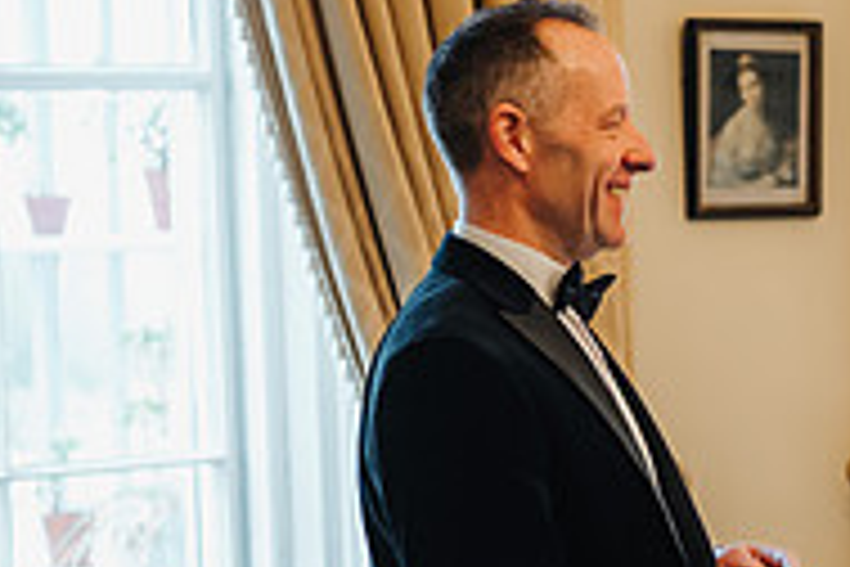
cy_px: 408
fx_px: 2786
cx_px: 1048
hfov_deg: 16.6
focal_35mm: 118
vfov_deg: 11.6
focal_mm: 35
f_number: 1.4
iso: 800
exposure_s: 1/200
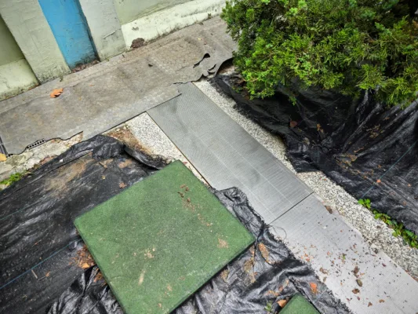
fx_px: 278
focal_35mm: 23
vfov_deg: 58.9
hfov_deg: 73.9
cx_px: 209
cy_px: 157
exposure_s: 1/180
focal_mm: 6.3
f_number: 1.7
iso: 12
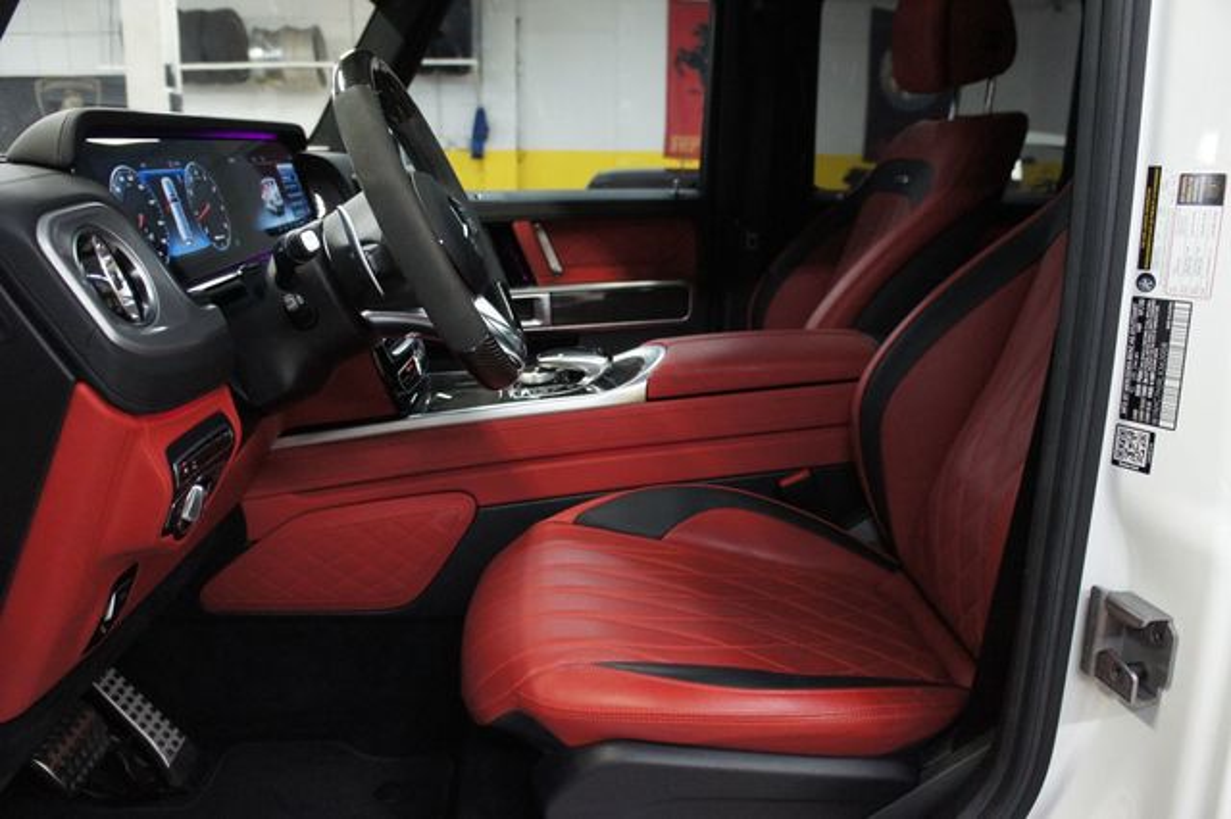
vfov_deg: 47.9
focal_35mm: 27
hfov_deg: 67.4
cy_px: 410
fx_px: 923
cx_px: 616
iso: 1600
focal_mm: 18
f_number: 3.5
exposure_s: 1/60
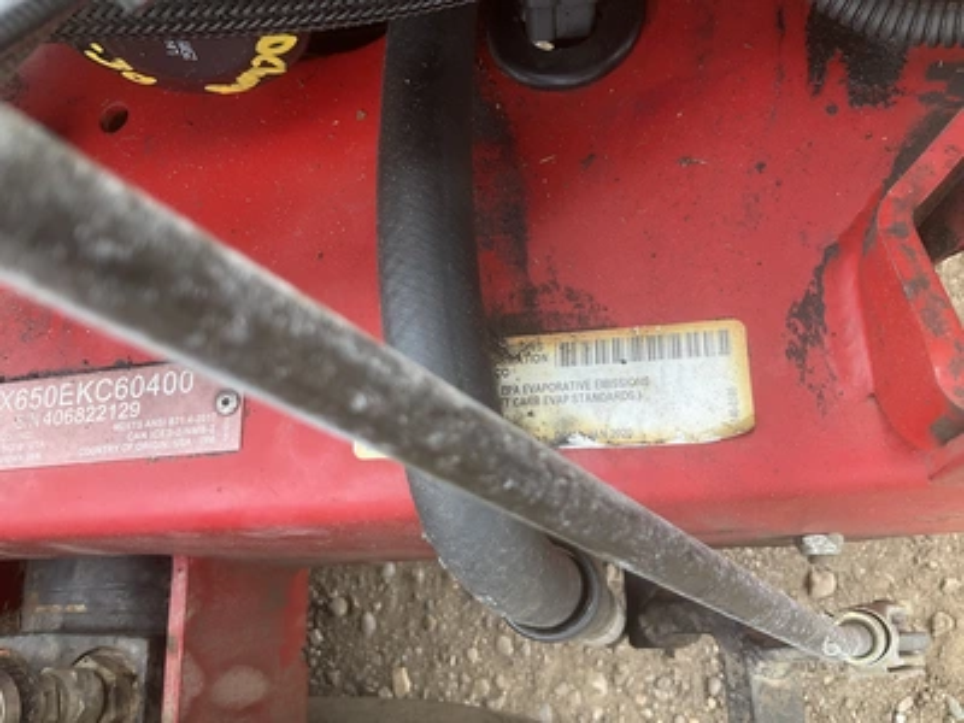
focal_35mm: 29
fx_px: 808
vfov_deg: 48.2
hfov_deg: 61.7
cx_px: 482
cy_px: 362
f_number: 1.8
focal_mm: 3
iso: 20
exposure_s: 1/237
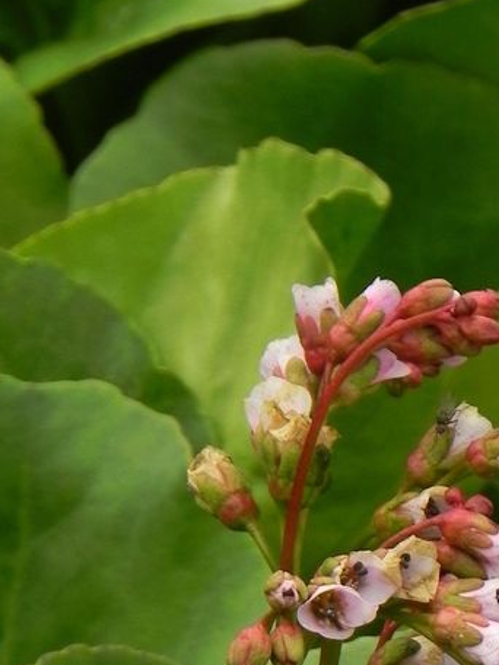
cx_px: 333
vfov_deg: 4.6
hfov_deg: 3.4
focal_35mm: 434
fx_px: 8342
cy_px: 547
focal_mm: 44
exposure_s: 1/320
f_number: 5
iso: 160
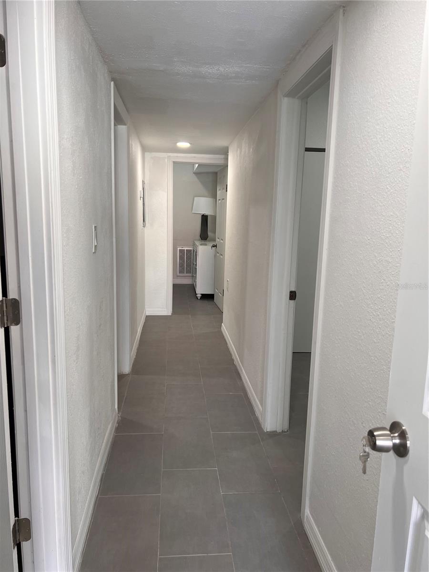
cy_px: 286
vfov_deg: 67.3
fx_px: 430
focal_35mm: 26
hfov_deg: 53.1
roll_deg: -1.3
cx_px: 214
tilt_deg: -9.4
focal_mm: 5.7
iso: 80
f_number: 1.5
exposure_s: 1/120
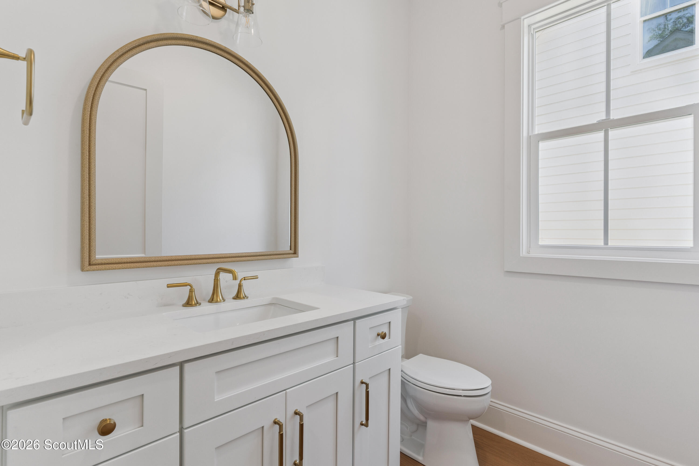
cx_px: 350
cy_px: 233
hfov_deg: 93.3
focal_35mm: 17
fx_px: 330
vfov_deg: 70.4
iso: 250
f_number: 8
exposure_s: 1/50
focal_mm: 17
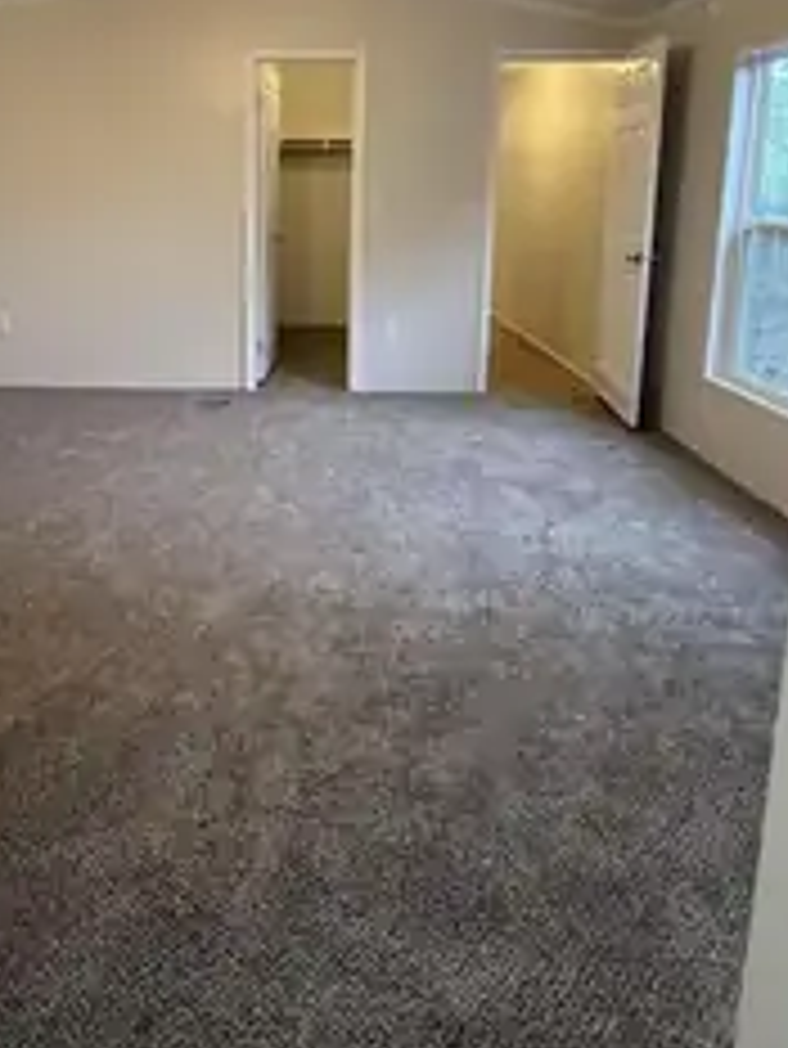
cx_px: 275
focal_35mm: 24
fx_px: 728
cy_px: 301
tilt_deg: -9.0
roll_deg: -0.6
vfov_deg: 68.3
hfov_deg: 55.9
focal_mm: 2.22
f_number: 2.2
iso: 250
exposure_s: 1/60
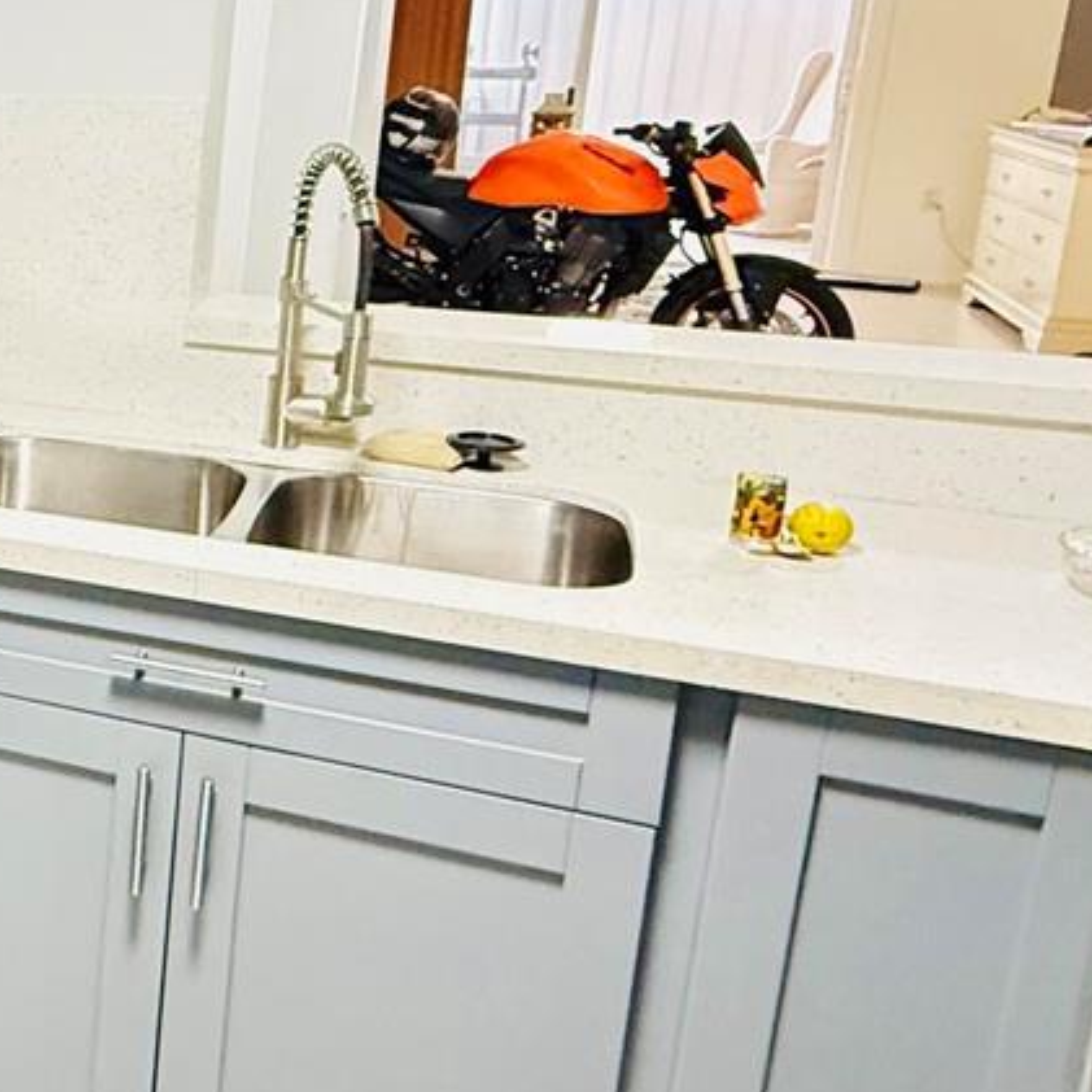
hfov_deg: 27.0
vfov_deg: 35.8
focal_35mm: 47
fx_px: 1677
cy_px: 384
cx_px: -495
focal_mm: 2.22
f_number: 2.2
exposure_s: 1/60
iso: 800
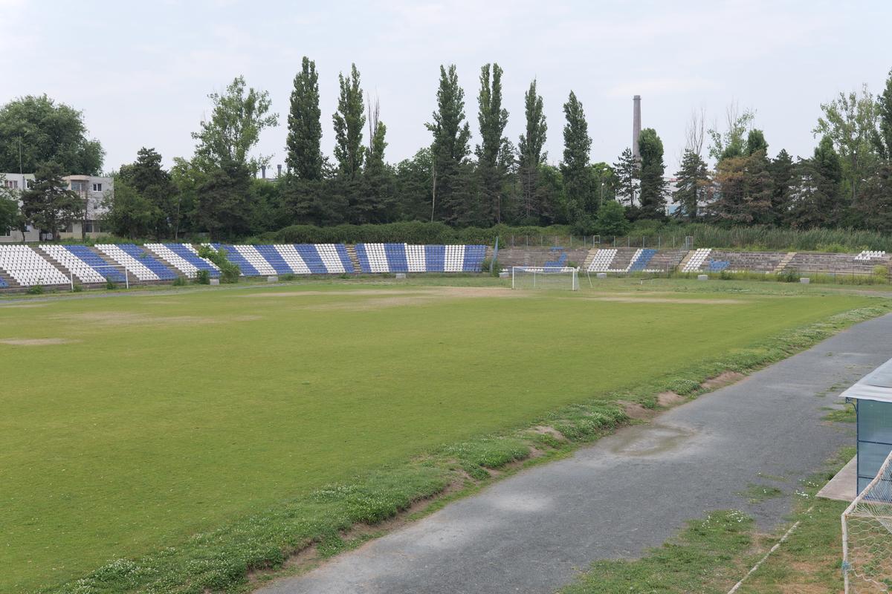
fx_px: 892
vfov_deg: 36.9
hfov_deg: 53.1
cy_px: 297
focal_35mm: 36
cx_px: 446
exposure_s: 1/1000
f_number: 4
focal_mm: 36
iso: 125
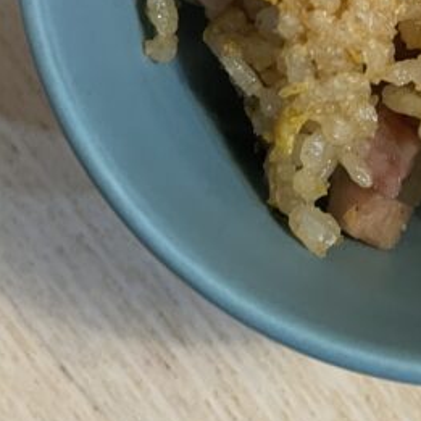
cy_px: -73
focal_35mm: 90
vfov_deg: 18.4
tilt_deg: -78.0
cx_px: 411
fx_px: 1238
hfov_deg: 18.8
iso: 250
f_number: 1.6
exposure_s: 1/60
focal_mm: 5.1
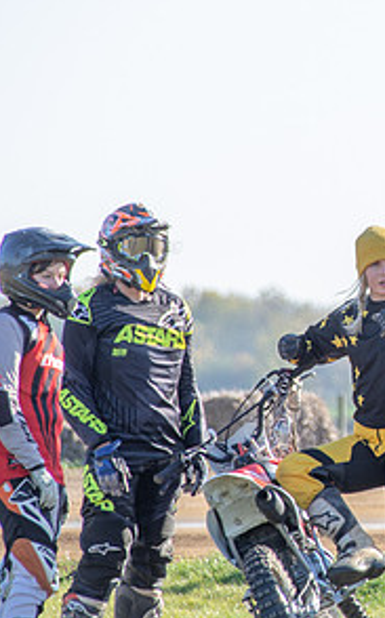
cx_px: 484
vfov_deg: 2.4
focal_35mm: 886
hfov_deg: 1.5
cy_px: 263
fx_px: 14918
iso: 200
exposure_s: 1/200
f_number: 8
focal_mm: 250
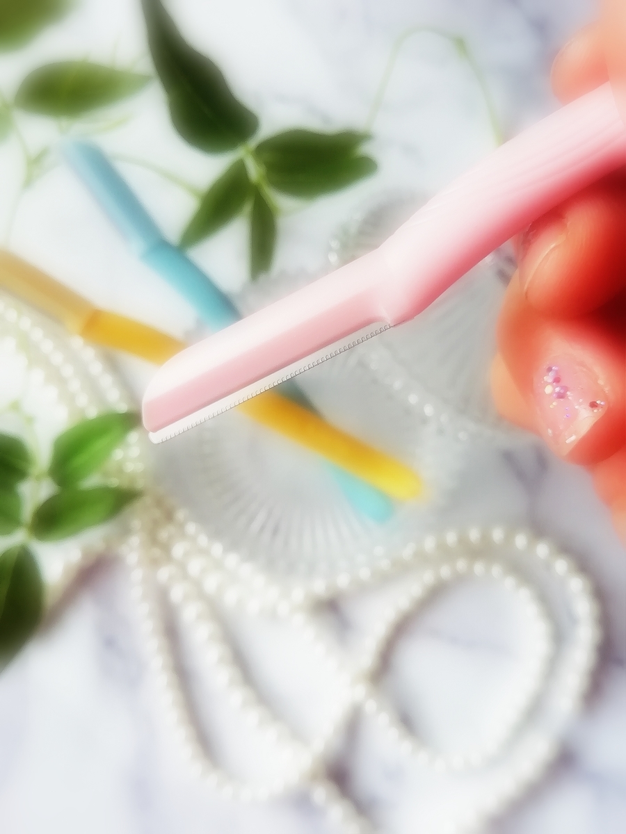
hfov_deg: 48.2
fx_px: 699
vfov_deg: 61.7
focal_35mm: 29
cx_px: 313
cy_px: 417
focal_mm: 3.21
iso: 125
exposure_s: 1/33.3
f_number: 2.2
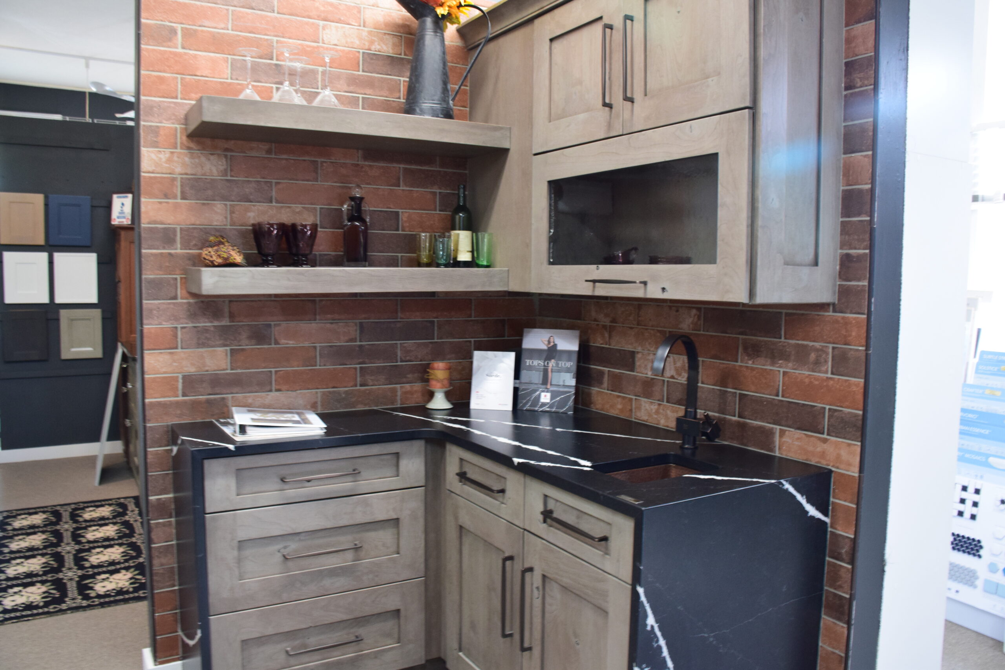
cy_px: 335
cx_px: 502
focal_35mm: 27
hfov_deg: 67.4
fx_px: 754
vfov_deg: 47.9
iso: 1100
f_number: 6.3
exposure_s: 1/15
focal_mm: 18
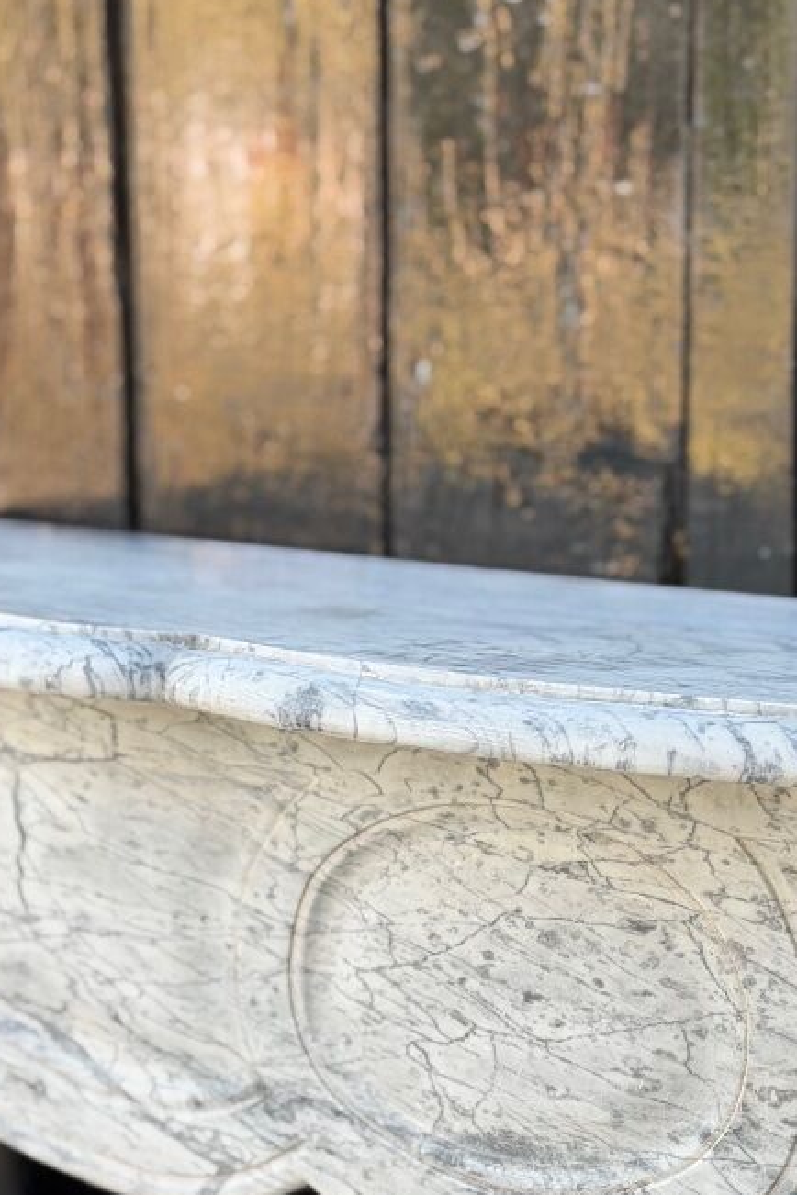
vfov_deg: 21.9
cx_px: 599
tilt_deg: -13.8
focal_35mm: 92
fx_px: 3055
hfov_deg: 14.8
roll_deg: +1.0
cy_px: 944
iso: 64
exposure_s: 1/386
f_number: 1.78
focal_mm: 6.76
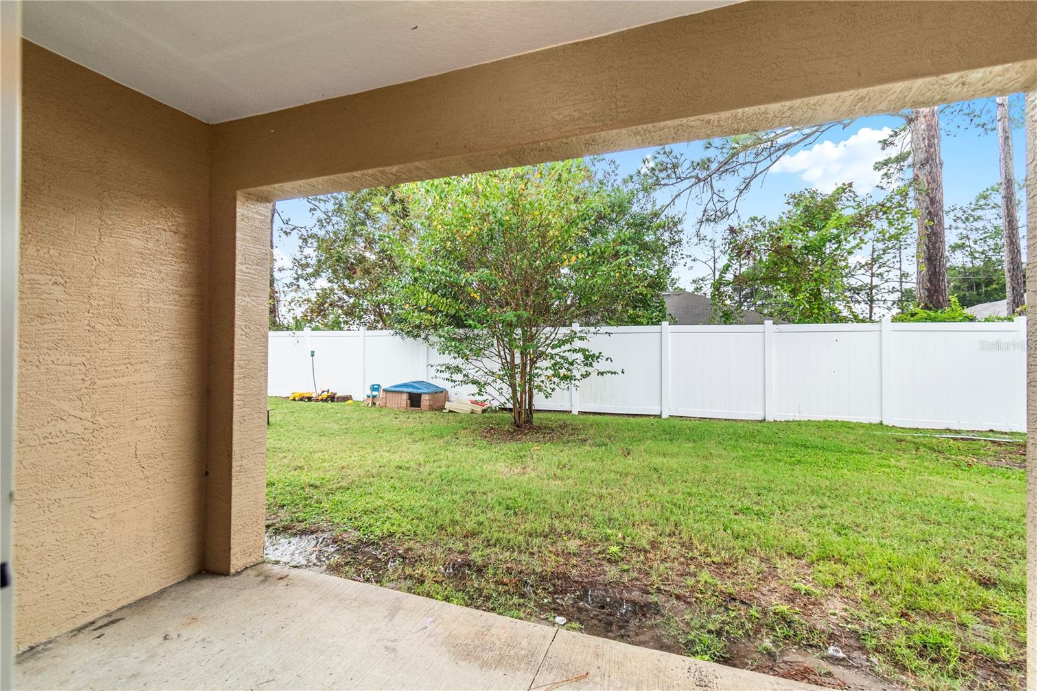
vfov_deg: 77.3
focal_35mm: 15
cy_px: 346
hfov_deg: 100.4
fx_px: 432
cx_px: 518
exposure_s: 1/50
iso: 640
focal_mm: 10
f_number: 5.6
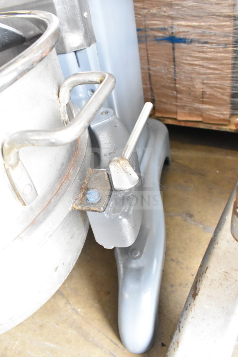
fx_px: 268
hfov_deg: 47.9
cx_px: 119
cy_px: 178
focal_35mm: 27
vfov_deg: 67.4
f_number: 5.6
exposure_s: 1/125
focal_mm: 18
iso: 6400
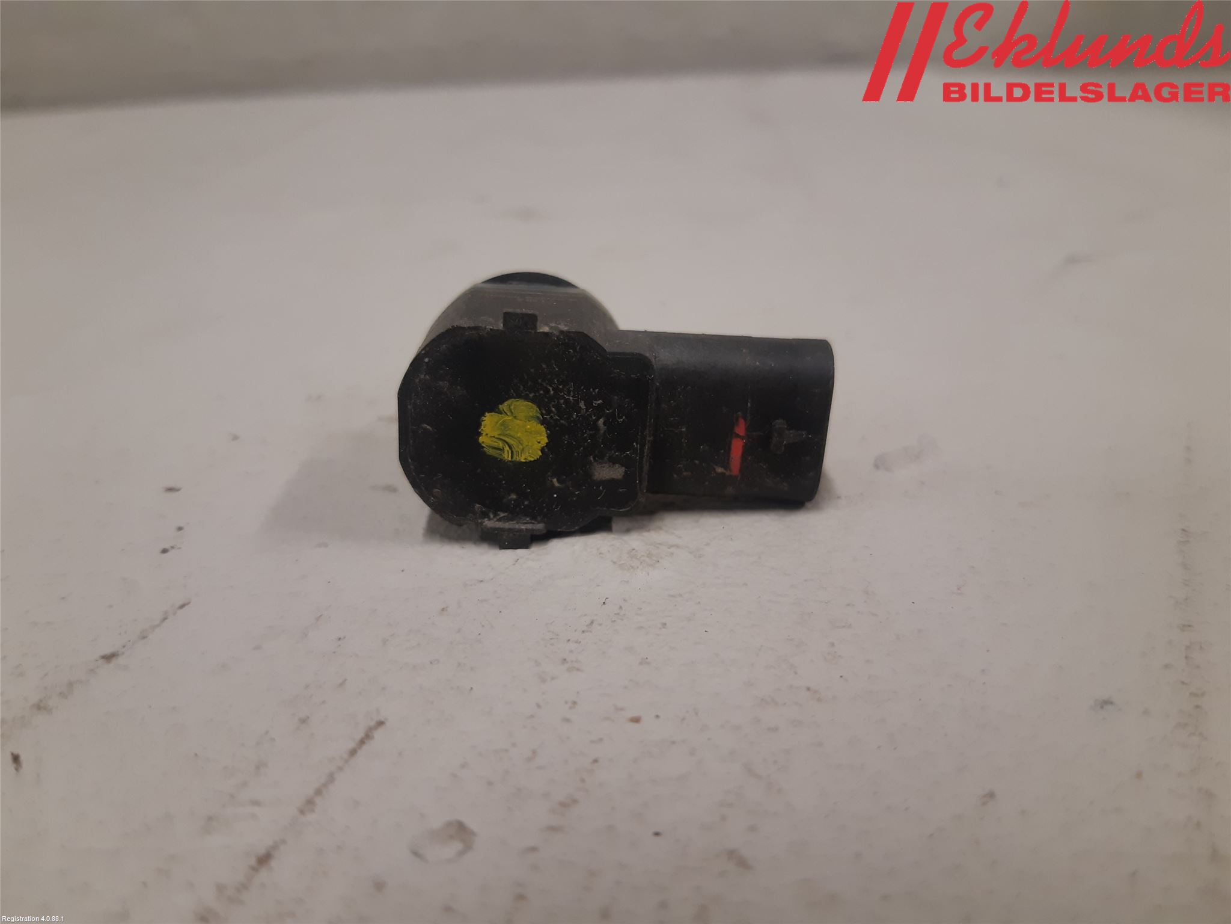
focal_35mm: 26
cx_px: 616
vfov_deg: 53.1
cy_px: 462
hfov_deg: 67.3
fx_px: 925
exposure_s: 1/50
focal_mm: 3.93
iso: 125
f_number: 1.7
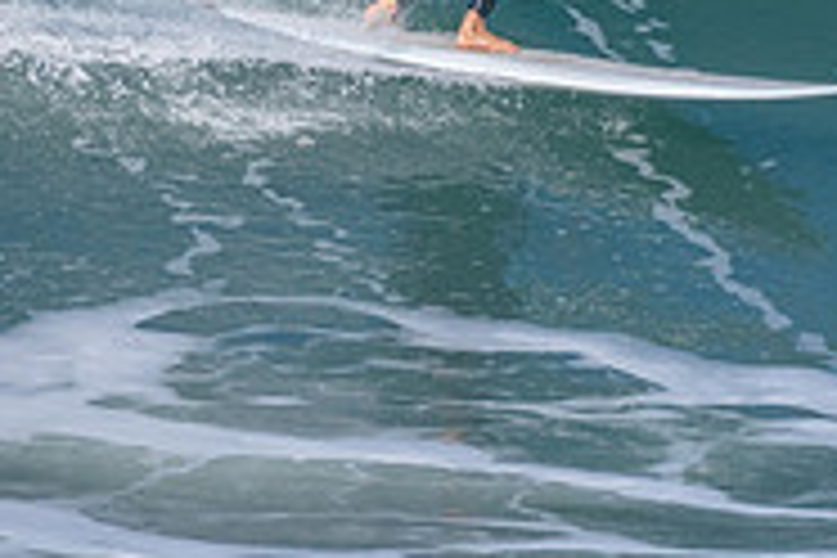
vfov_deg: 0.6
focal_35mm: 2340
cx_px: 765
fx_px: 54401
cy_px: -146
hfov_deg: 0.9
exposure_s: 1/2000
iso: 500
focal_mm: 500
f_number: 5.6
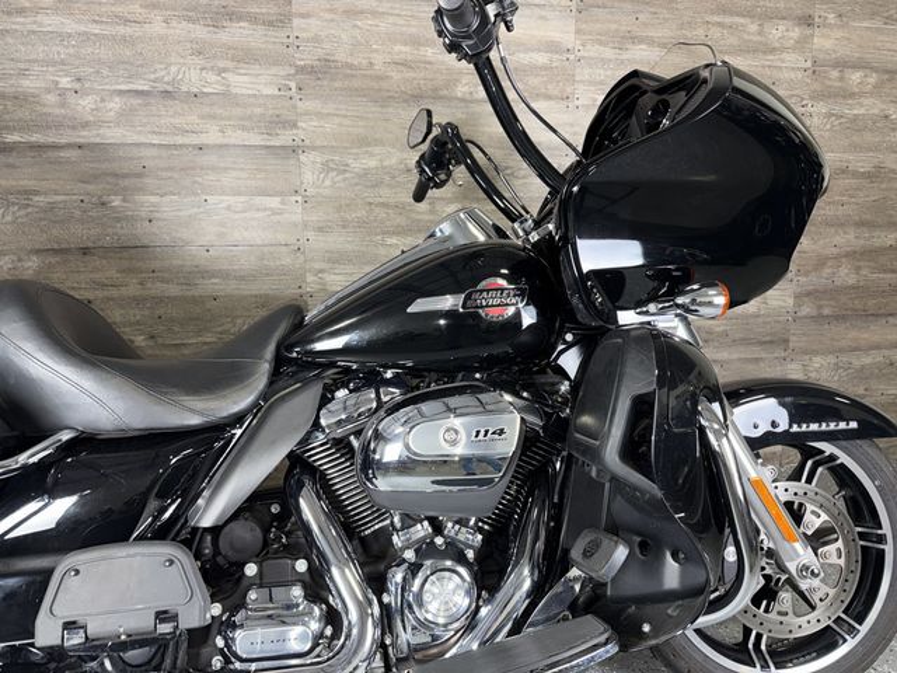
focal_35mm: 24
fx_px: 622
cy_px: 336
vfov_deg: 56.8
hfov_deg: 71.6
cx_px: 448
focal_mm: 6.76
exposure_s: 1/16
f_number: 1.78
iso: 64
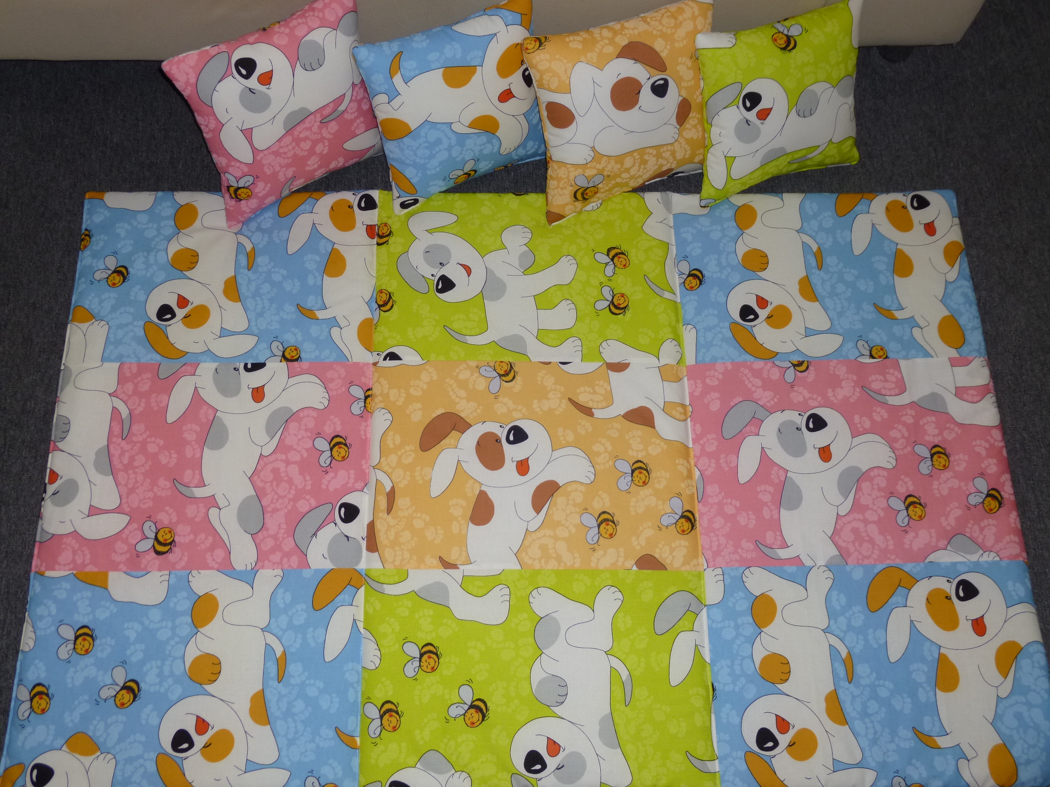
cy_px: 394
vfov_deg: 41.8
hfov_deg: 54.0
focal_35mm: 34
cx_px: 525
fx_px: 1031
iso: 100
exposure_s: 1/60
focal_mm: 6
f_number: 3.5
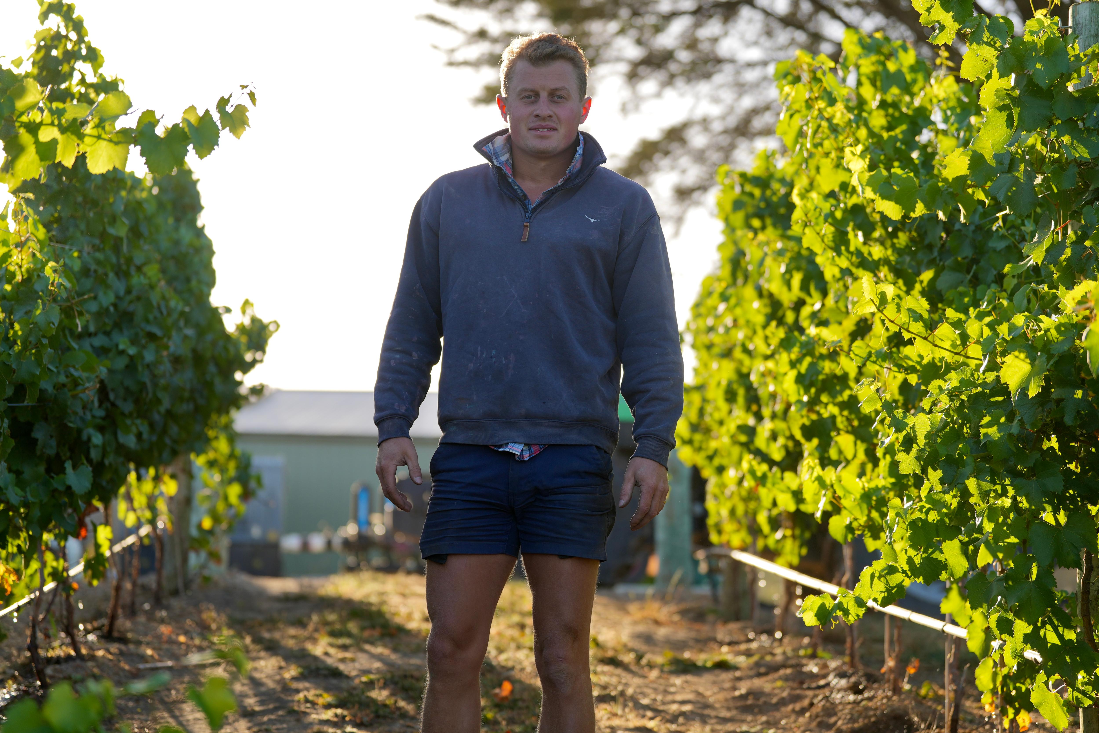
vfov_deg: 16.5
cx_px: 550
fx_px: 2534
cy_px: 366
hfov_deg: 24.5
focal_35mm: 83
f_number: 2.8
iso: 100
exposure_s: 1/640
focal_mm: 83
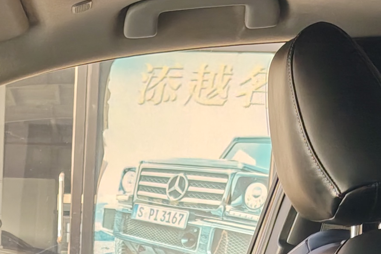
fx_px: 1312
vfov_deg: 9.7
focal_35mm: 124
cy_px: 618
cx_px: -6
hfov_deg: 16.2
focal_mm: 4.84
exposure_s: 1/100
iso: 166
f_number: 1.88
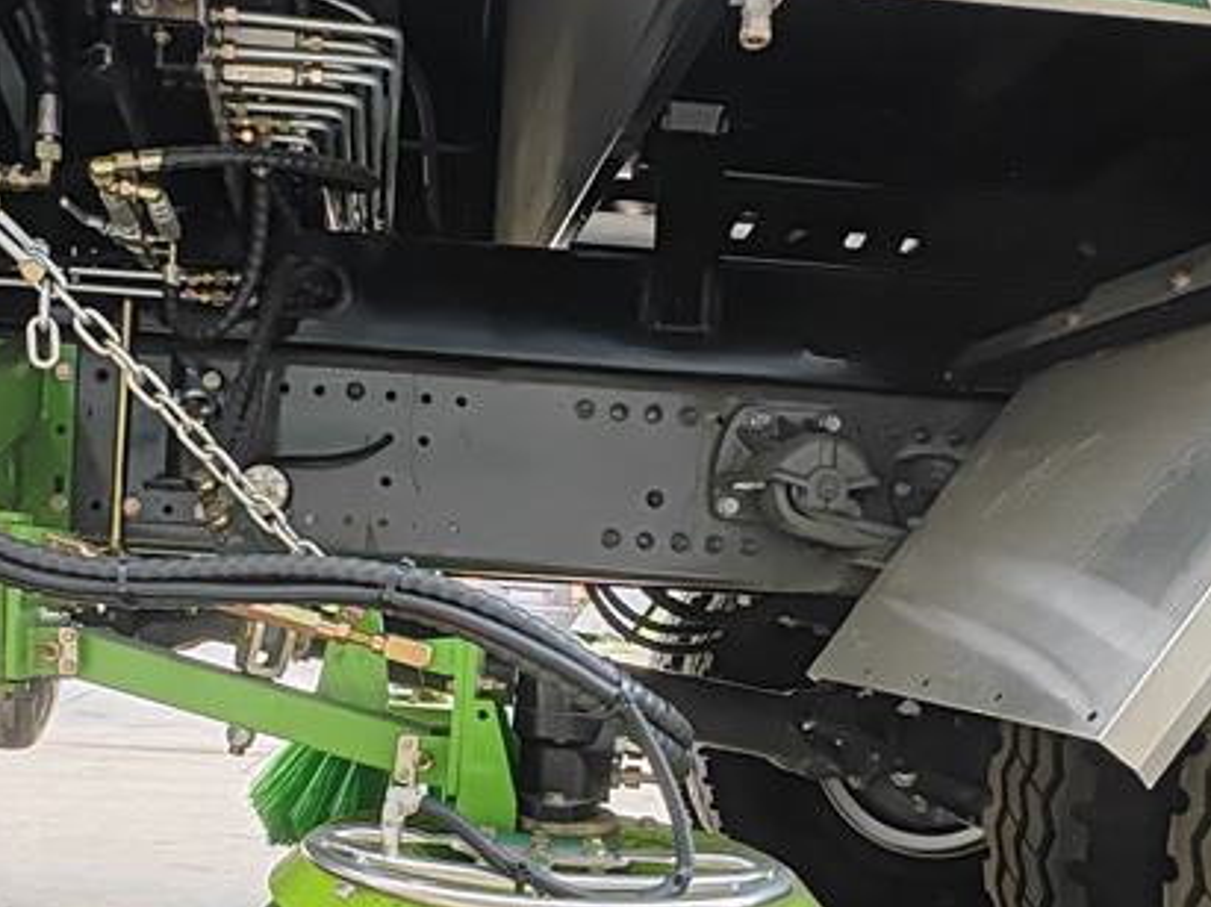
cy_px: 614
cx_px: 436
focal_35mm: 35
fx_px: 1224
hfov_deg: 51.9
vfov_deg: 40.1
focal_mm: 1.82
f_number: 2
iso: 250
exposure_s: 1/50
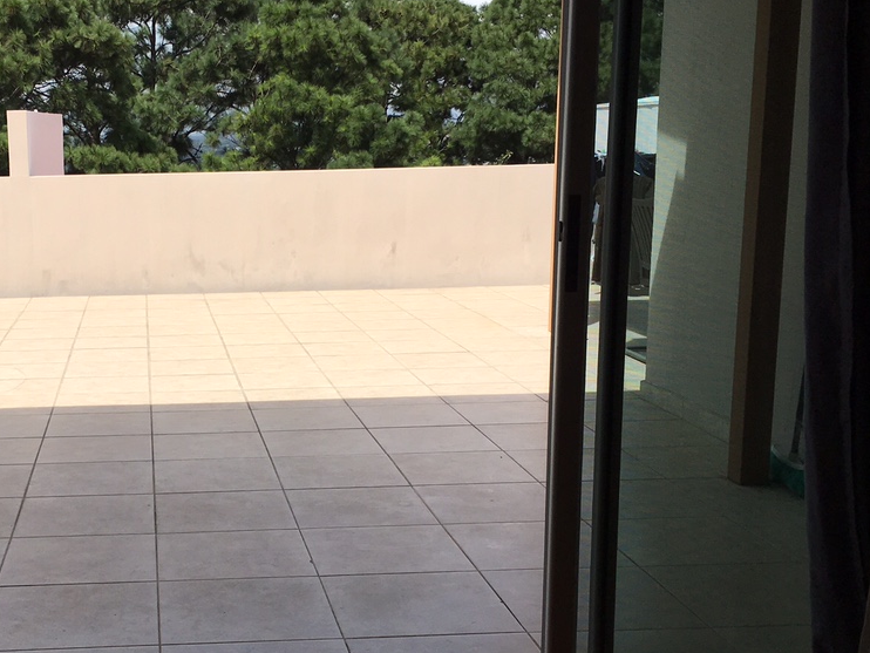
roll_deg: +0.7
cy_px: 363
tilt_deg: -10.3
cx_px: 200
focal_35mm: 50
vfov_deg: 29.1
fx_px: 1257
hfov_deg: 37.1
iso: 25
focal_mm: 4.15
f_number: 2.2
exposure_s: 1/1972
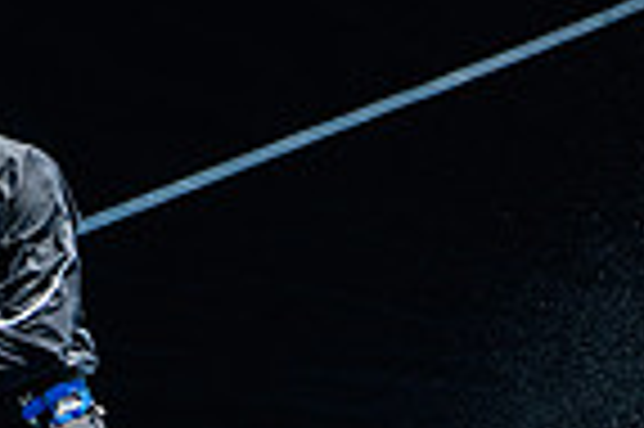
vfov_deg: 0.7
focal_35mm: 2071
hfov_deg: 1.0
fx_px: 37005
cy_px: 723
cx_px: 104
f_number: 5
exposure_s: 1/1250
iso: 400
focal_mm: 340
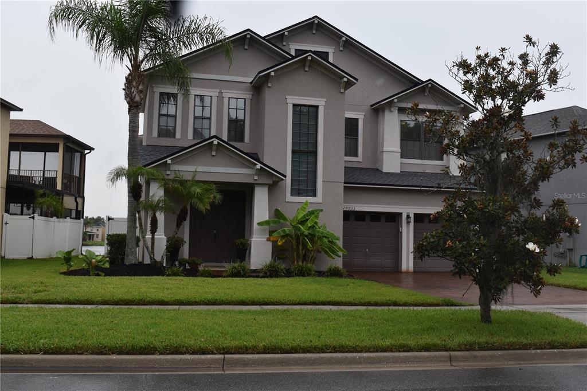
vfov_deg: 33.0
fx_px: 660
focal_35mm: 40
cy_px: 196
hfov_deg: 47.9
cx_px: 294
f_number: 8
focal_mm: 27
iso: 200
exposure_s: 1/250
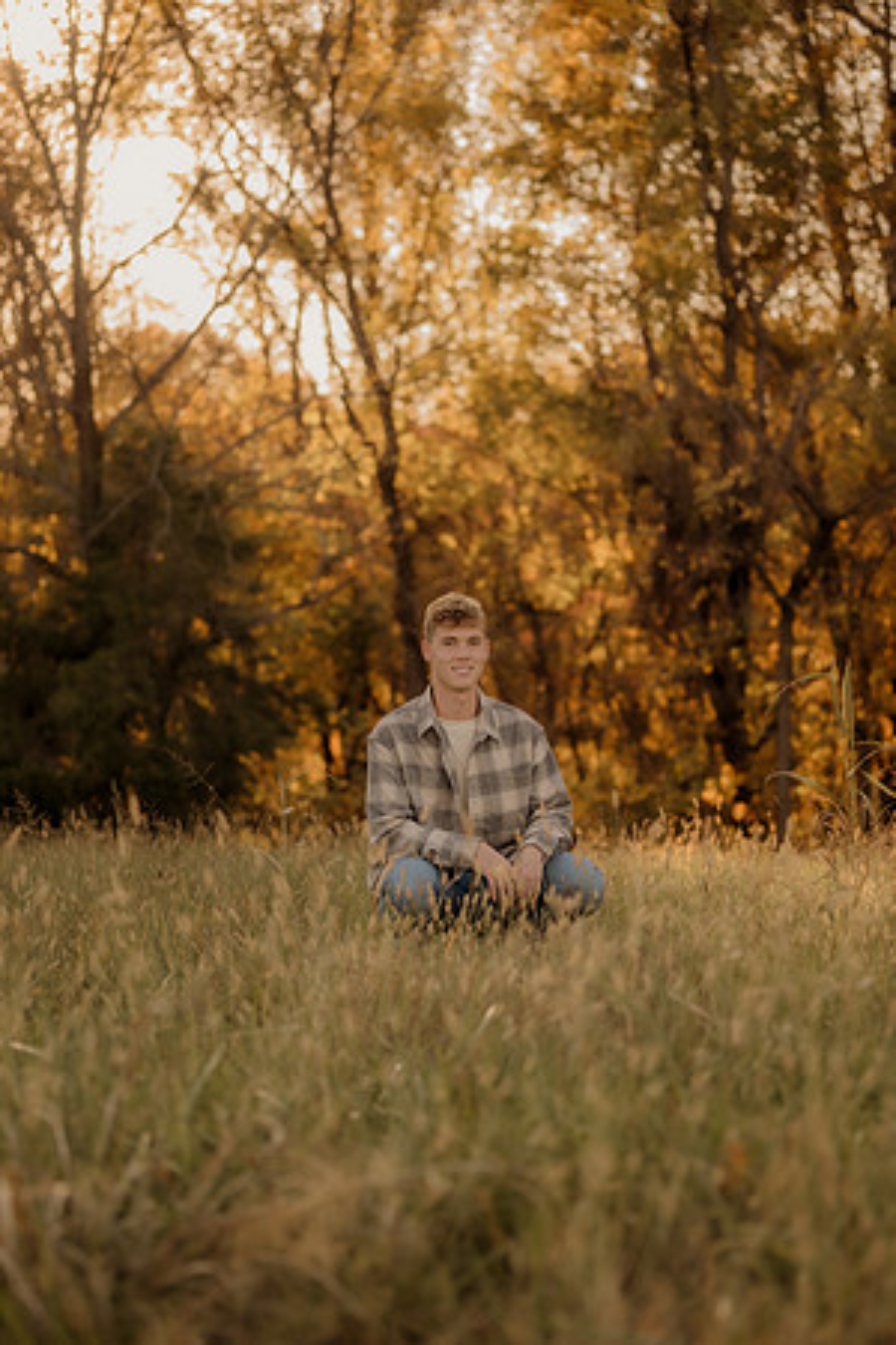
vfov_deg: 27.0
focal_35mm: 75
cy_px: 672
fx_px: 2800
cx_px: 448
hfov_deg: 18.2
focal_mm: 50
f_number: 1.8
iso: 250
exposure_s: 1/1250
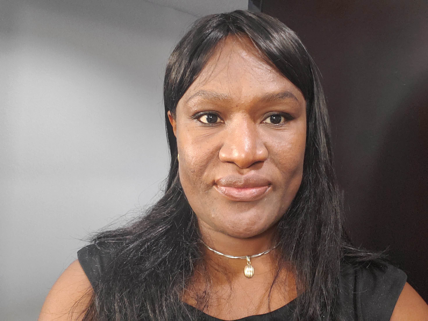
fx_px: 396
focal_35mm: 32
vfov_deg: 44.2
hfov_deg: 56.8
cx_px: 214
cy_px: 160
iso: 640
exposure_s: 1/24
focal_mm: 3.3
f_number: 1.9
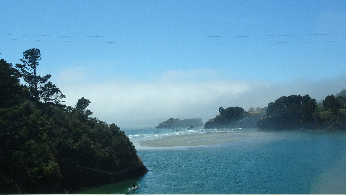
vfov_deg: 28.9
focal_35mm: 41
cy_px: 75
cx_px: 186
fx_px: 376
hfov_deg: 49.4
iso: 80
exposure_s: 1/1000
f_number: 4
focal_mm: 5.26
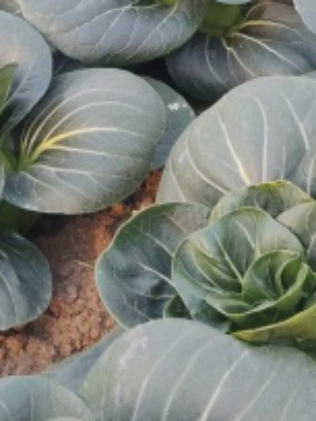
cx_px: 702
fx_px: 1655
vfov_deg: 13.5
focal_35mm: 136
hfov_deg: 9.9
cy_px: -257
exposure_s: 1/429
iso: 99
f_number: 1.88
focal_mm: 4.84
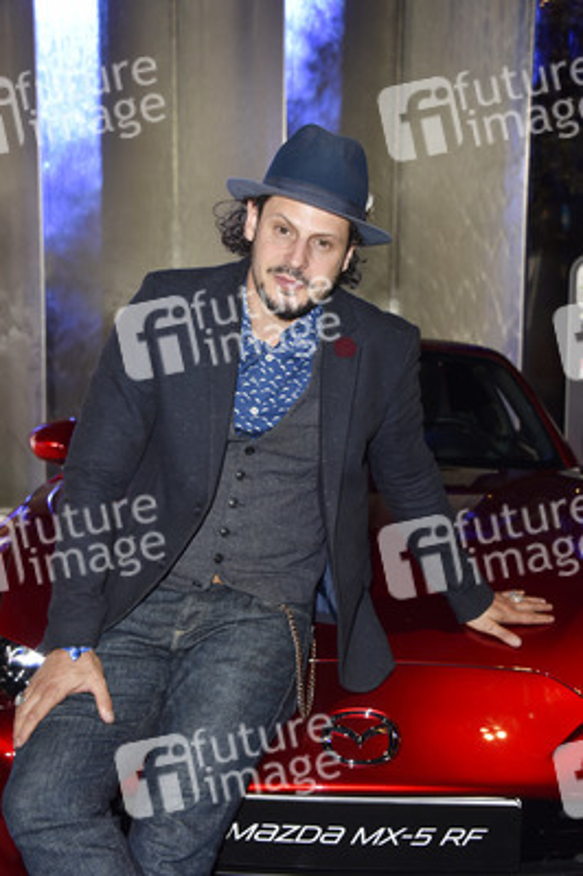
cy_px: 438
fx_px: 1168
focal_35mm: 48
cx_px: 292
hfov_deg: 28.0
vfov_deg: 41.1
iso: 800
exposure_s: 1/80
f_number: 5.6
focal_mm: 48
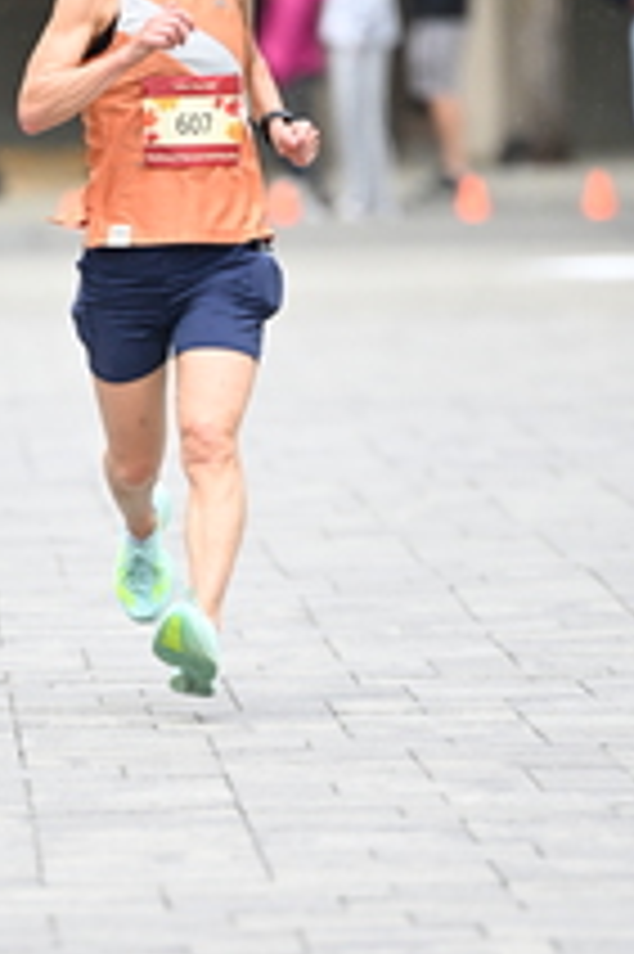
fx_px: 13732
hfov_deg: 2.6
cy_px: 495
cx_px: 169
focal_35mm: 519
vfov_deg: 4.0
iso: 1250
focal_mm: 200
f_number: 2.8
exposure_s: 1/1600
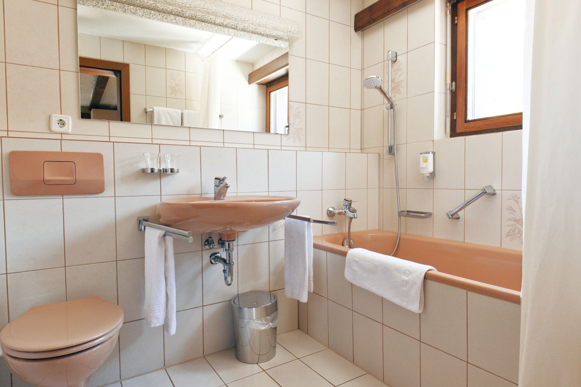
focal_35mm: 20
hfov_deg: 84.0
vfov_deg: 62.0
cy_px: 194
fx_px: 323
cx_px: 290
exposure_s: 1/60
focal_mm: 20
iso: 1250
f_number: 8
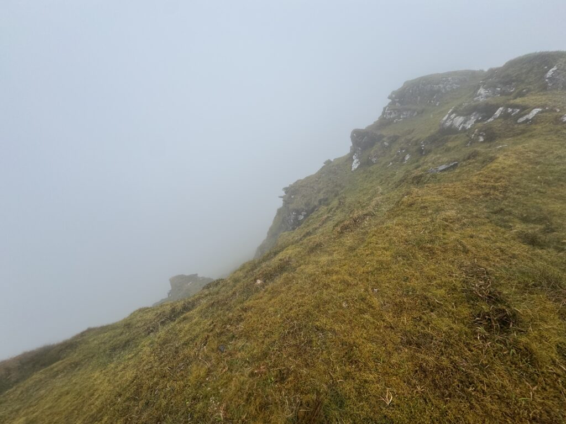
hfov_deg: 102.1
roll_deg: -1.5
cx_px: 283
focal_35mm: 14
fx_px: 229
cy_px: 212
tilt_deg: -20.8
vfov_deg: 85.7
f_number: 2.2
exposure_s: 1/552
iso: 40
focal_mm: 2.22
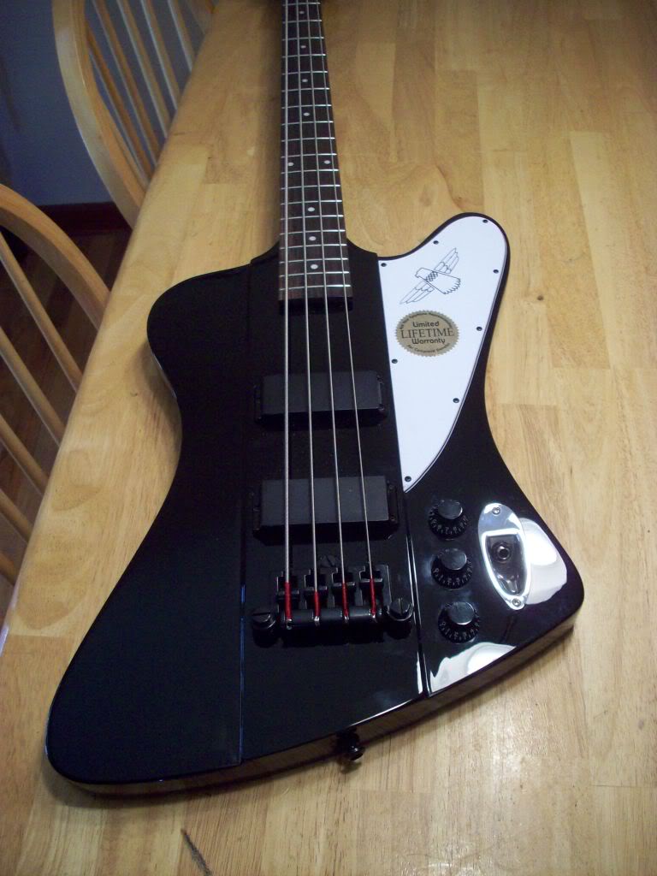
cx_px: 328
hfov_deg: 38.7
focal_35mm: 37
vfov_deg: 50.1
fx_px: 936
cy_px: 438
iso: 160
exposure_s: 1/17
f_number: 2.8
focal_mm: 6.2
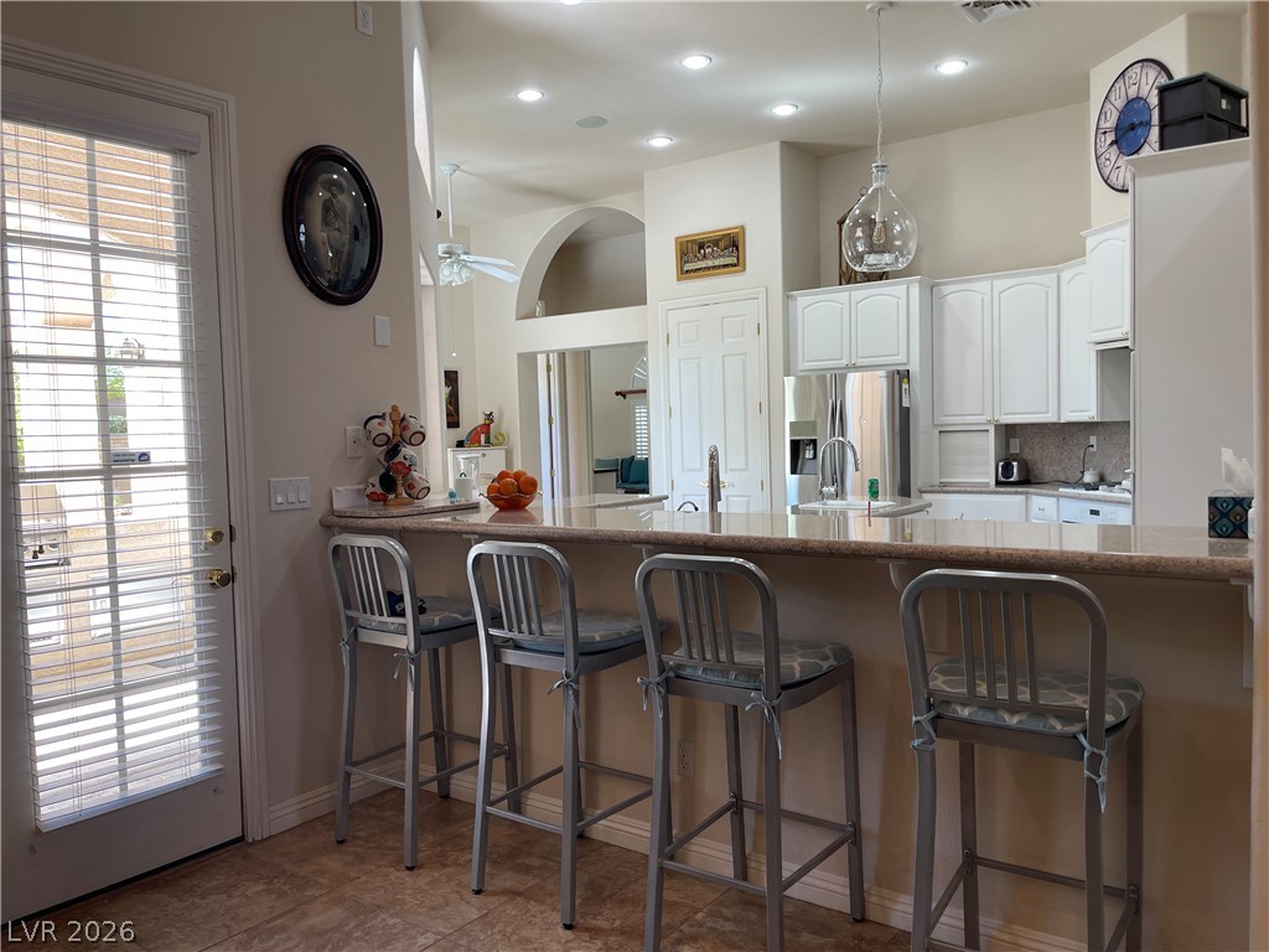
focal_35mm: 25
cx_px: 634
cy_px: 476
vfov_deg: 54.9
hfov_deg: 69.4
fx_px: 916
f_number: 1.6
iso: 64
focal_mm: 5.1
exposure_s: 1/120
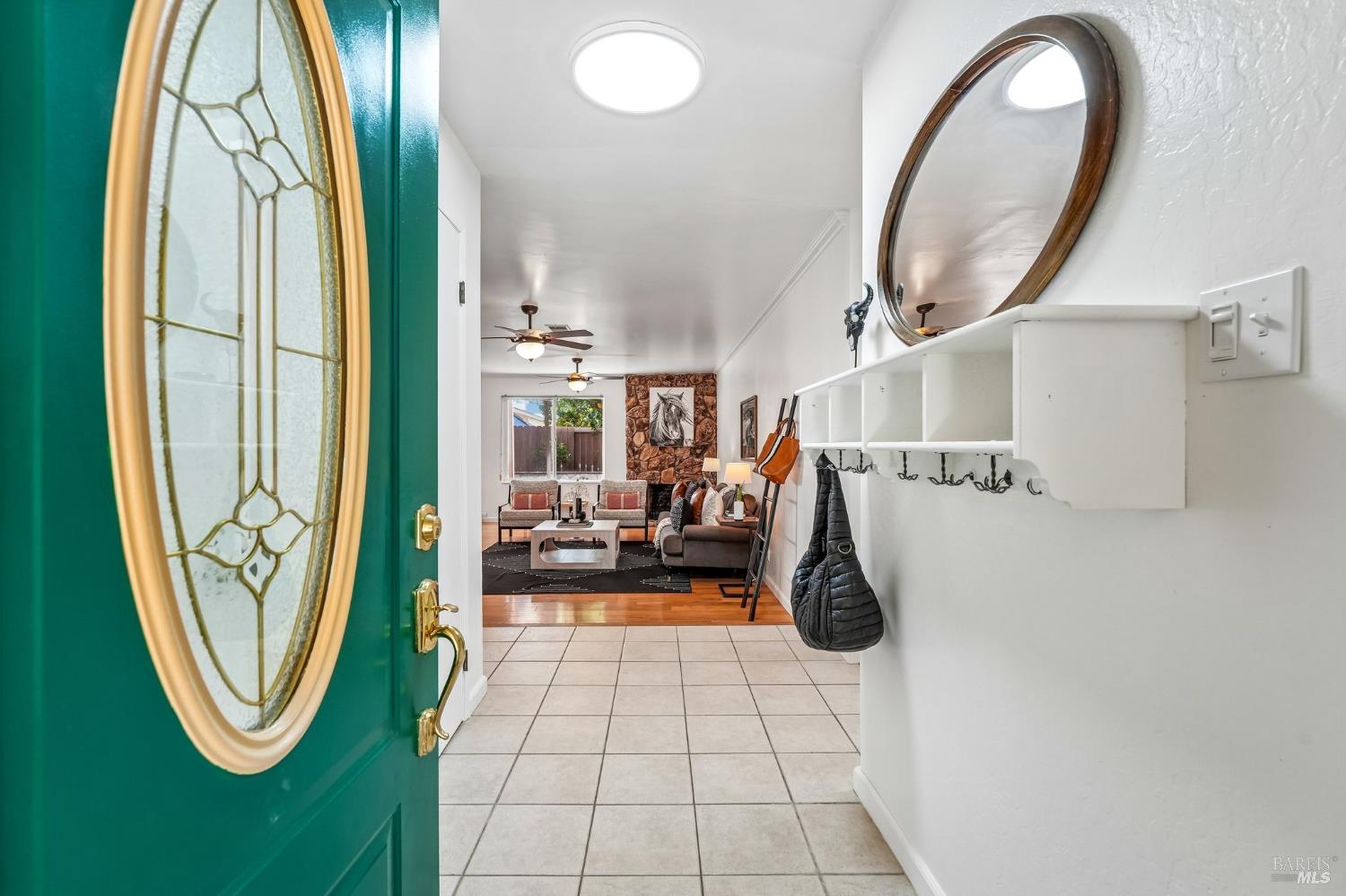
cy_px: 448
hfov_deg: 97.1
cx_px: 673
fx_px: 594
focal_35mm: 16
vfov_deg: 74.1
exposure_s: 1/100
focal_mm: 15.9
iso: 640
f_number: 8
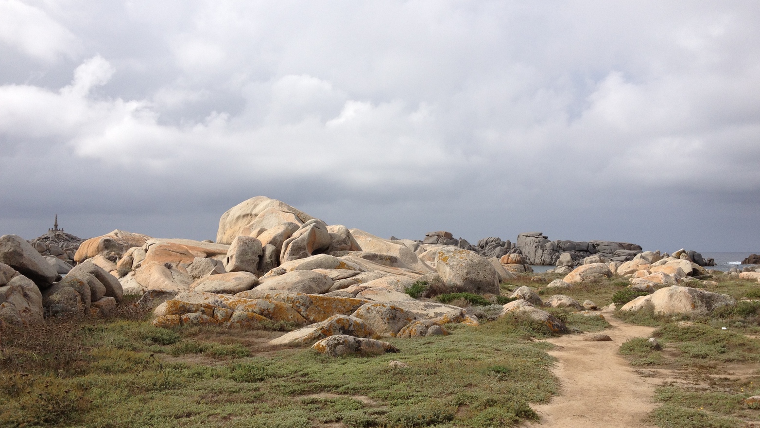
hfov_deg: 51.6
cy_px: 222
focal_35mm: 39
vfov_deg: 30.4
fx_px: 786
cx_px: 385
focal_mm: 4.28
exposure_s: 1/2123
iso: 64
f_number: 2.4
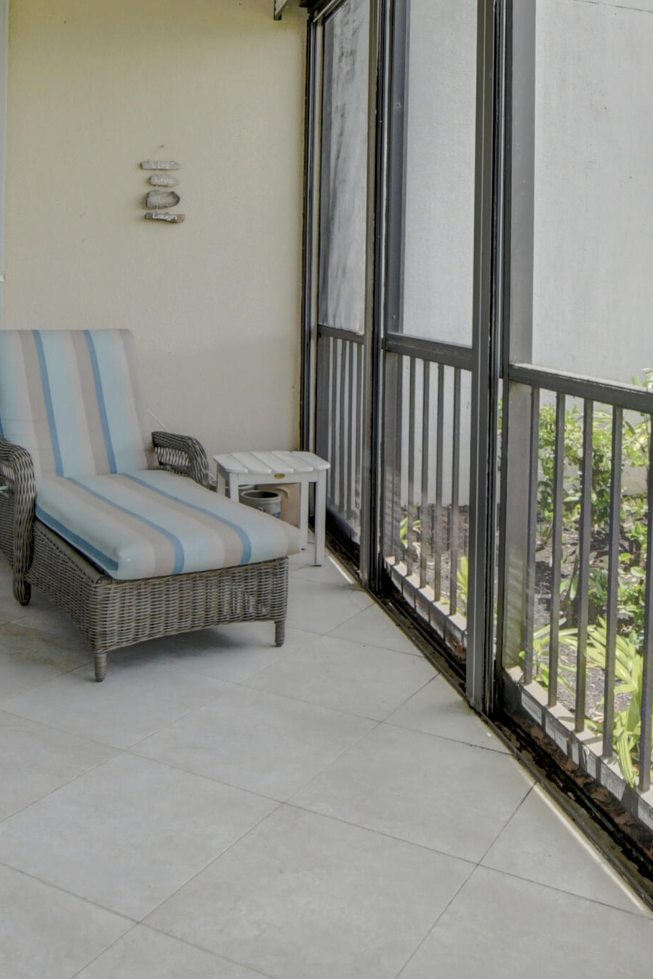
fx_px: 898
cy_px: 291
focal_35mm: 33
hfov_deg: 39.5
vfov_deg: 55.4
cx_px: 432
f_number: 8
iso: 1000
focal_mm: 10
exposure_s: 1/800
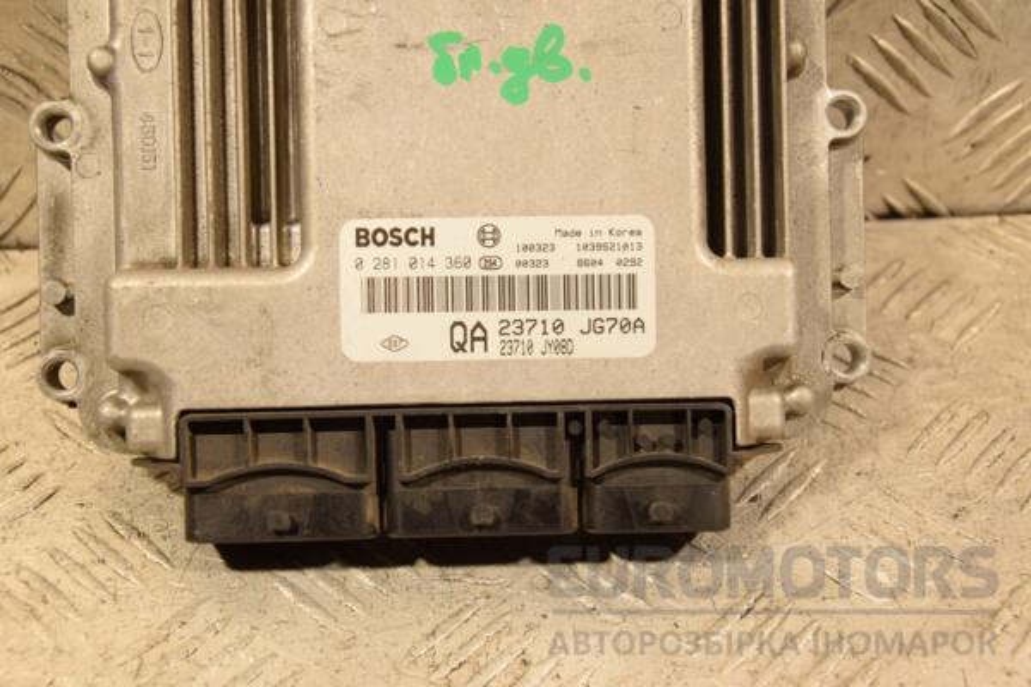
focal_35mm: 52
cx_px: 516
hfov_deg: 37.9
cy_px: 344
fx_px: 1503
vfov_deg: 25.8
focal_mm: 35
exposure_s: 1/125
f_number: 5.6
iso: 800
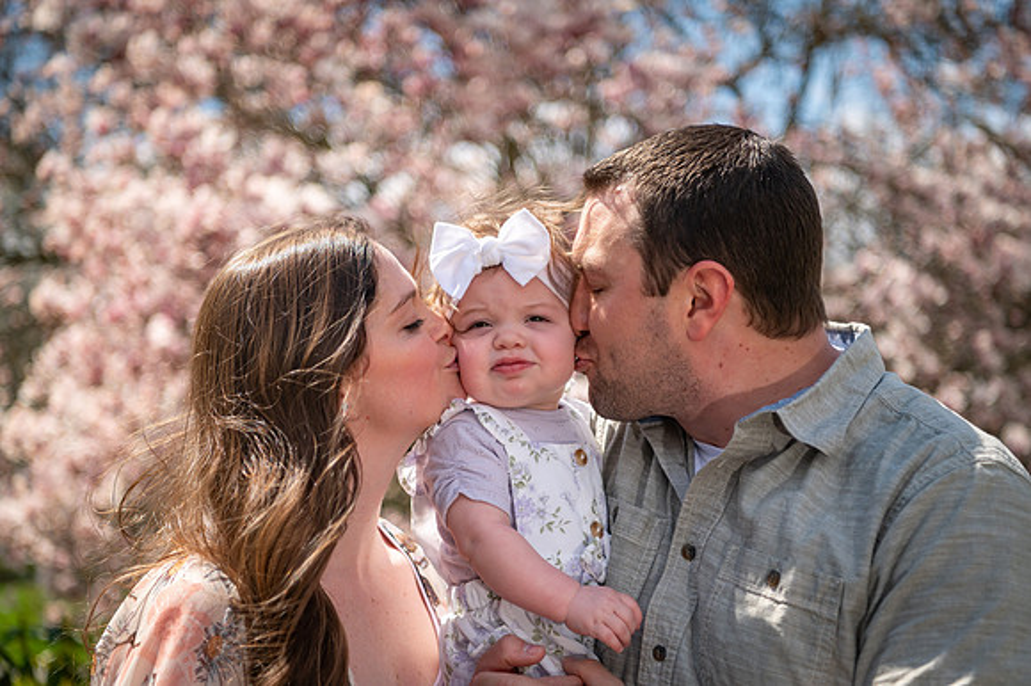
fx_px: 1660
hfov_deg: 34.5
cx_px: 516
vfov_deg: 23.4
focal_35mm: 58
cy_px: 343
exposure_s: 1/6400
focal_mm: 58
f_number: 2.8
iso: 400
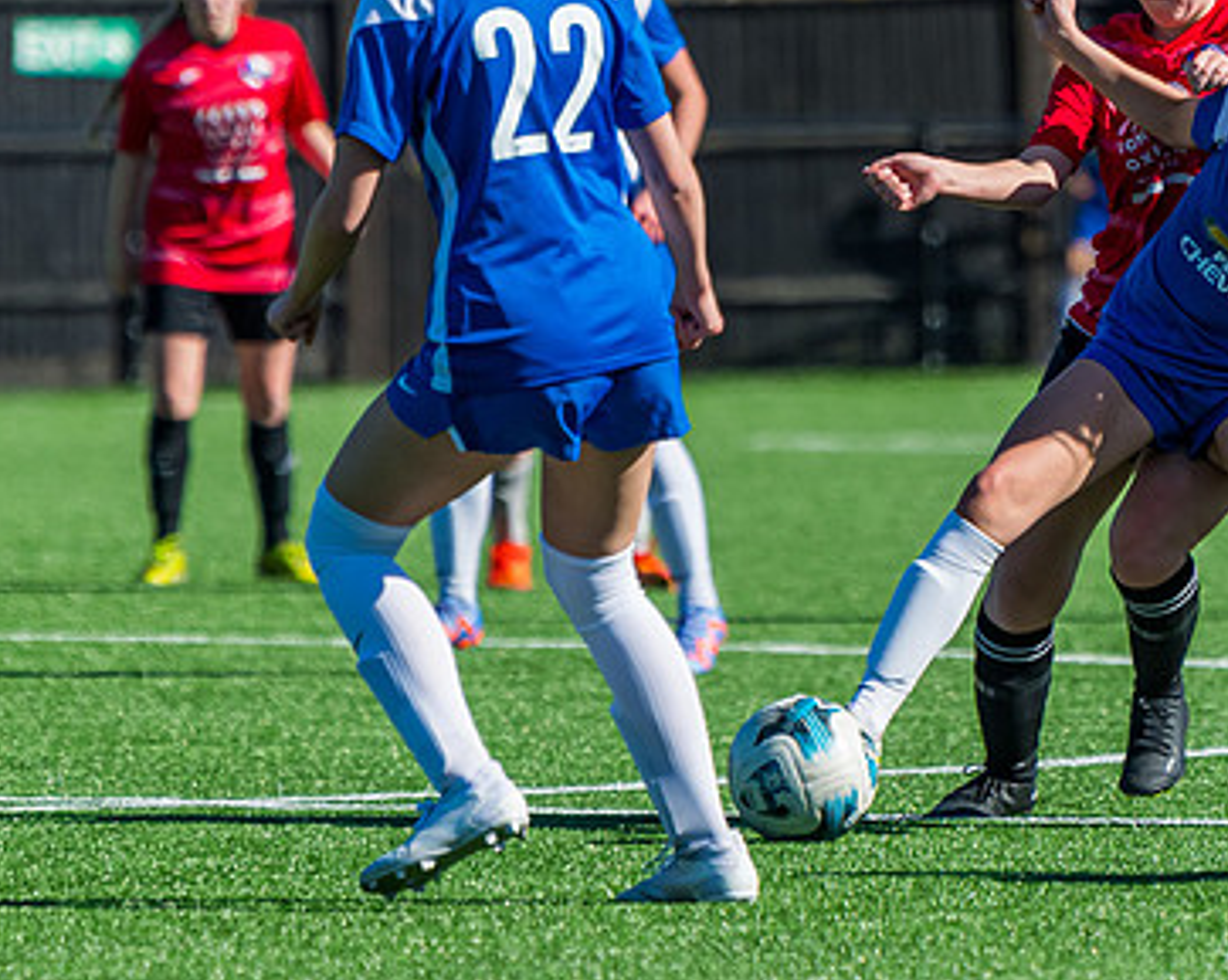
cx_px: 820
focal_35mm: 638
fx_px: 23169
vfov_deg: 2.4
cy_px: 275
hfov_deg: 3.0
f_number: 5
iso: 400
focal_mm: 280
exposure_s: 1/2500
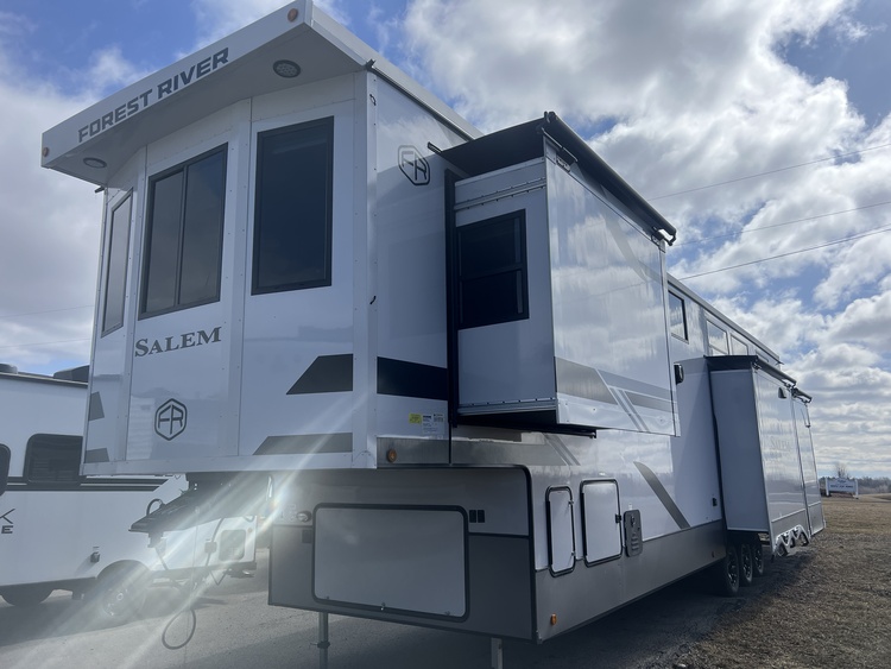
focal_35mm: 26
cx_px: 446
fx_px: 669
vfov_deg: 53.1
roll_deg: -1.6
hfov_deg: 67.3
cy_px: 334
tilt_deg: +11.2
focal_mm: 5.7
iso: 50
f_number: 1.5
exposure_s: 1/6211
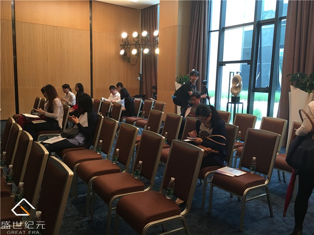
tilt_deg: -8.0
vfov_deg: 48.2
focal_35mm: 29
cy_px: 118
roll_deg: -1.5
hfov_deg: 61.7
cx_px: 157
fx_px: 263
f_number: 2.2
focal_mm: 4.15
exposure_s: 1/33
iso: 50
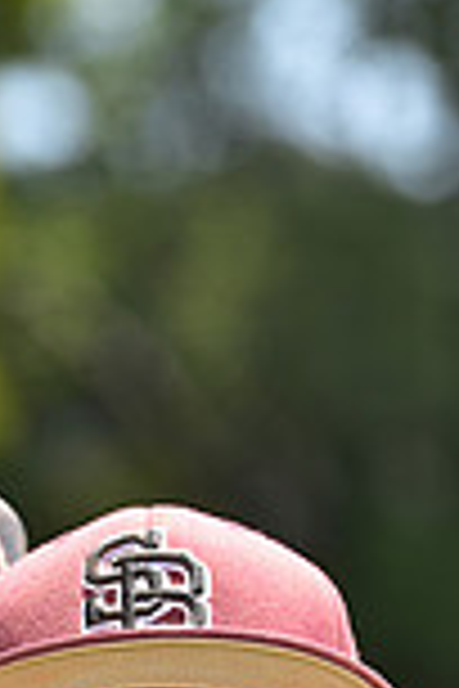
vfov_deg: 3.2
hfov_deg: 2.1
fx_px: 12296
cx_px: 214
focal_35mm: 643
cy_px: 1259
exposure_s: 1/200
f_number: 5
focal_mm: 170
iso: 80
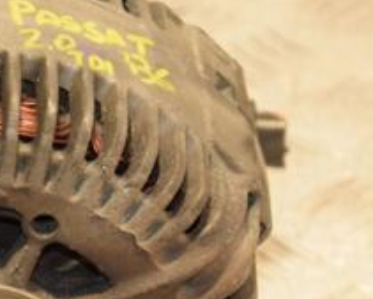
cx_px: -76
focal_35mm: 340
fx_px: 3759
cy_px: 265
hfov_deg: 5.7
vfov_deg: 4.5
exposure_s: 1/100
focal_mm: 85
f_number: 5.6
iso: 800
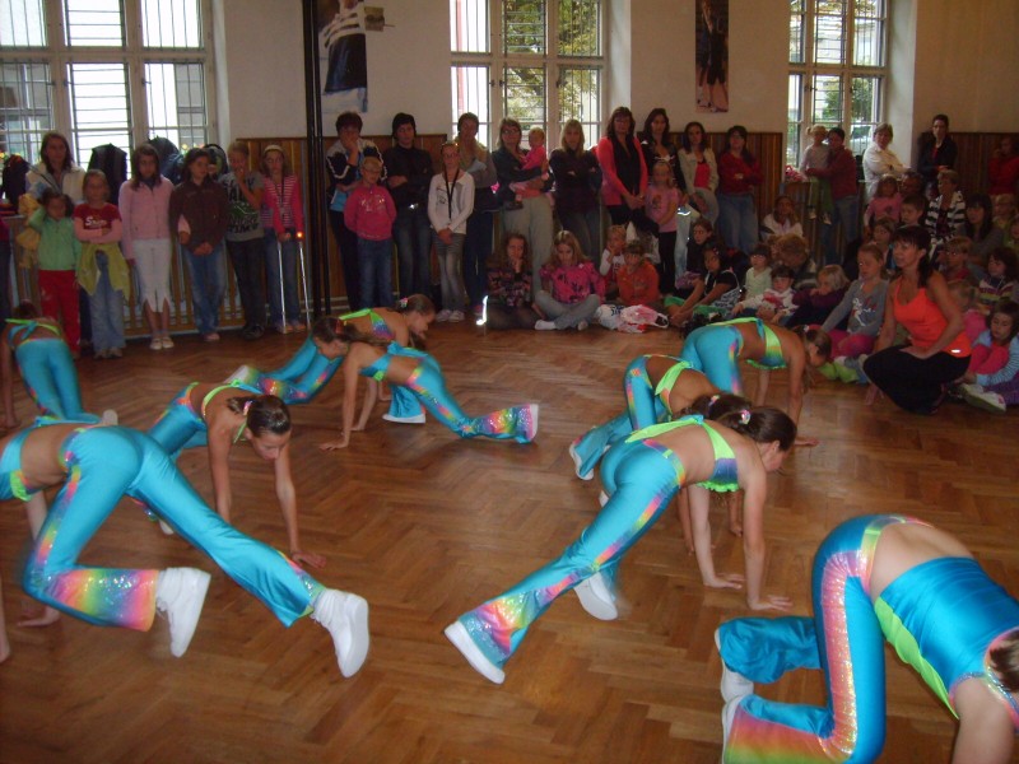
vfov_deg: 40.7
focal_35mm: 35
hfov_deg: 52.6
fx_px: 1030
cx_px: 510
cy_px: 382
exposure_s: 1/45
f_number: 2.8
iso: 173
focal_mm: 5.8
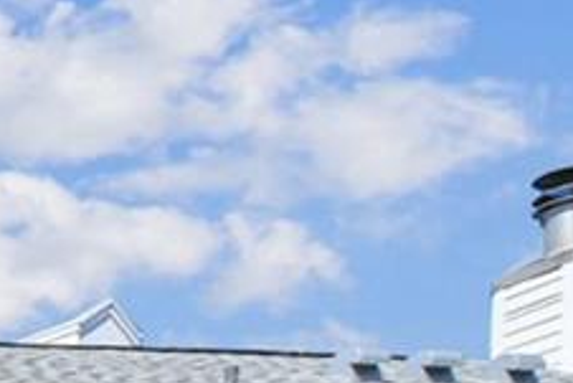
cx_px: -1121
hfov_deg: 11.5
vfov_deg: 10.8
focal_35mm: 106
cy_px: 941
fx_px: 1688
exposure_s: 1/200
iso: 100
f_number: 7.1
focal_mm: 10
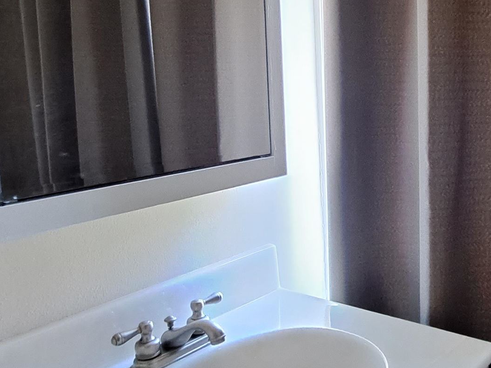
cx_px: 403
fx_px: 539
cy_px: 139
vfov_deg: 37.5
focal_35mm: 38
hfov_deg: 46.1
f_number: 2.2
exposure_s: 1/24
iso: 250
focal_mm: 1.74
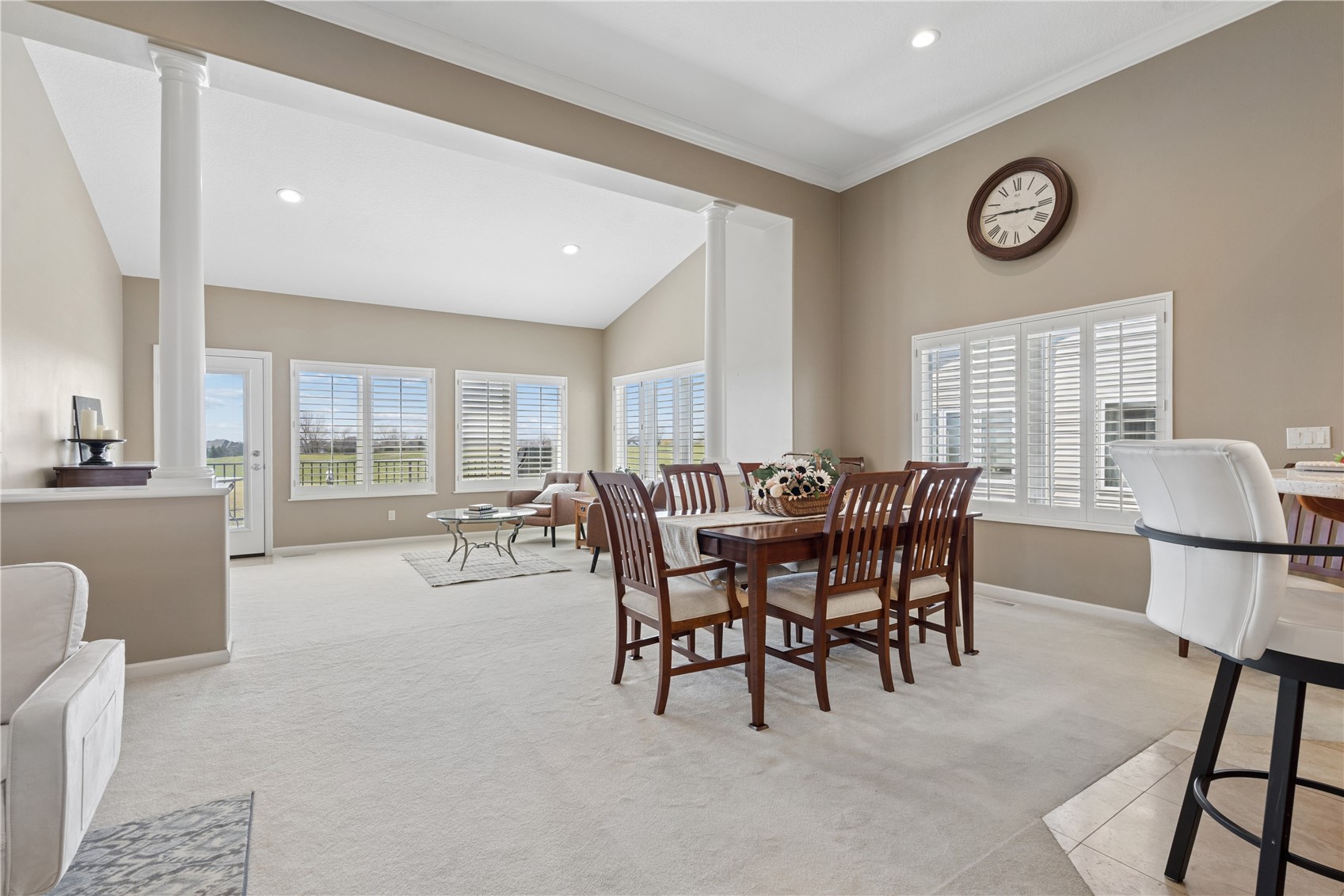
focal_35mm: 16
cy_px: 448
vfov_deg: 73.7
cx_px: 672
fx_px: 597
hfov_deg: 96.7
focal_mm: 16
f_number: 9
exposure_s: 1/25
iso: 400
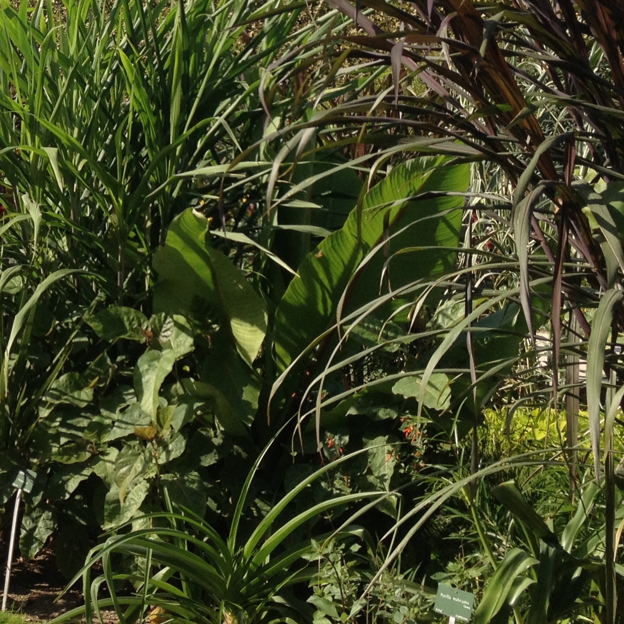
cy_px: 118
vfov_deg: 20.9
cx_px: -4
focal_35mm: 82
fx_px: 1672
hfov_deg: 20.4
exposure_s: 1/1200
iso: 50
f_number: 2.4
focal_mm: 4.28
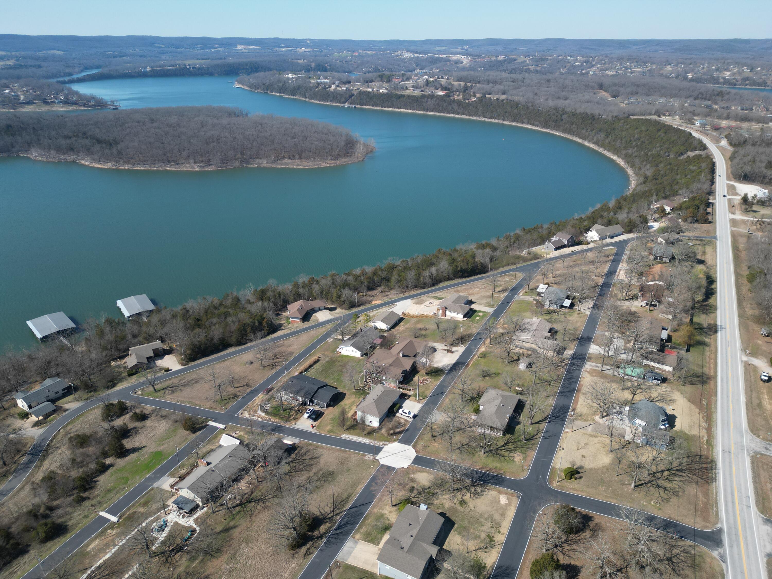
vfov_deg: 56.8
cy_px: 290
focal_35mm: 24
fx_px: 535
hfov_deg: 71.6
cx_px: 386
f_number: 1.7
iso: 110
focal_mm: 6.72
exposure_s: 1/2000
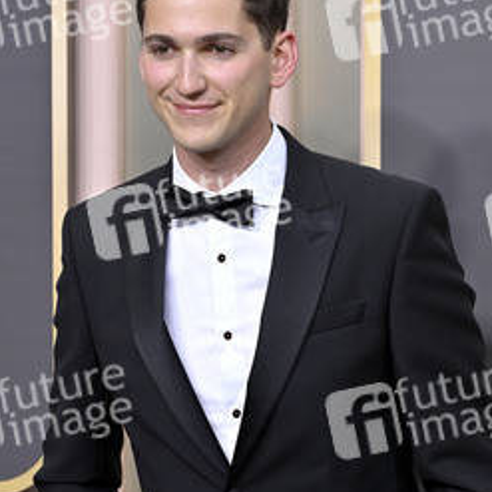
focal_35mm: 227
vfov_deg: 7.7
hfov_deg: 7.7
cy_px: 313
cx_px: 247
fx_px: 3650
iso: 800
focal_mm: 165
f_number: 8
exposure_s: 1/640
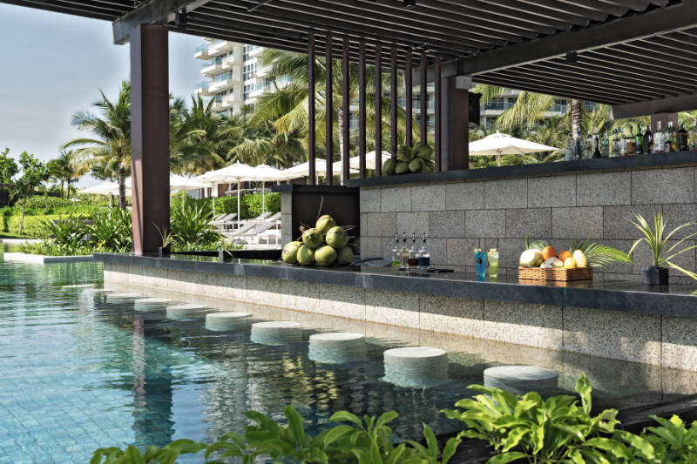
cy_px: 232
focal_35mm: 42
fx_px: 813
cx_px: 348
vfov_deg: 31.9
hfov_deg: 46.4
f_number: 11
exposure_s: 1/80
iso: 64
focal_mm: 42
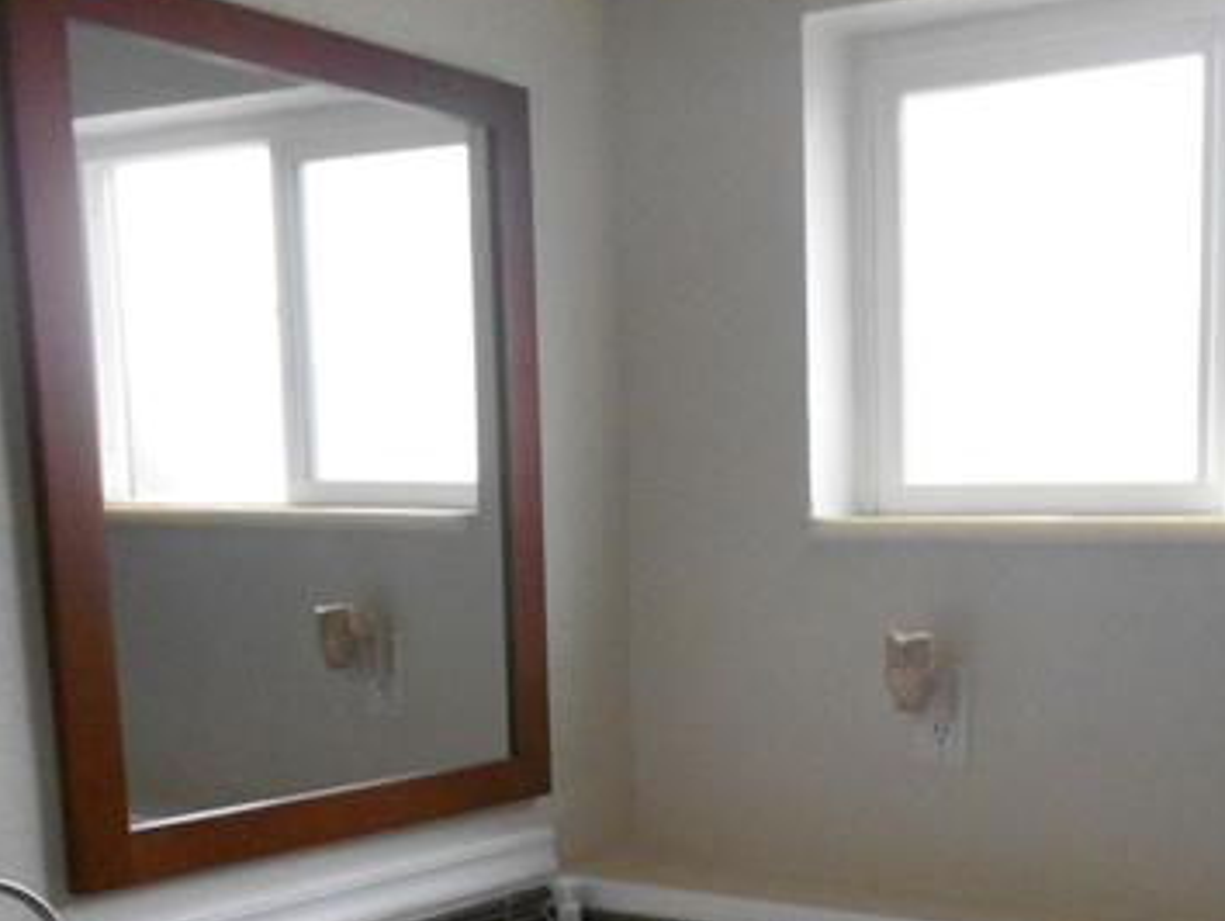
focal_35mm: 47
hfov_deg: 39.2
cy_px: 779
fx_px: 1664
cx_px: 934
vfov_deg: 29.9
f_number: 3.2
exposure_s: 1/13
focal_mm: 4.6
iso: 400
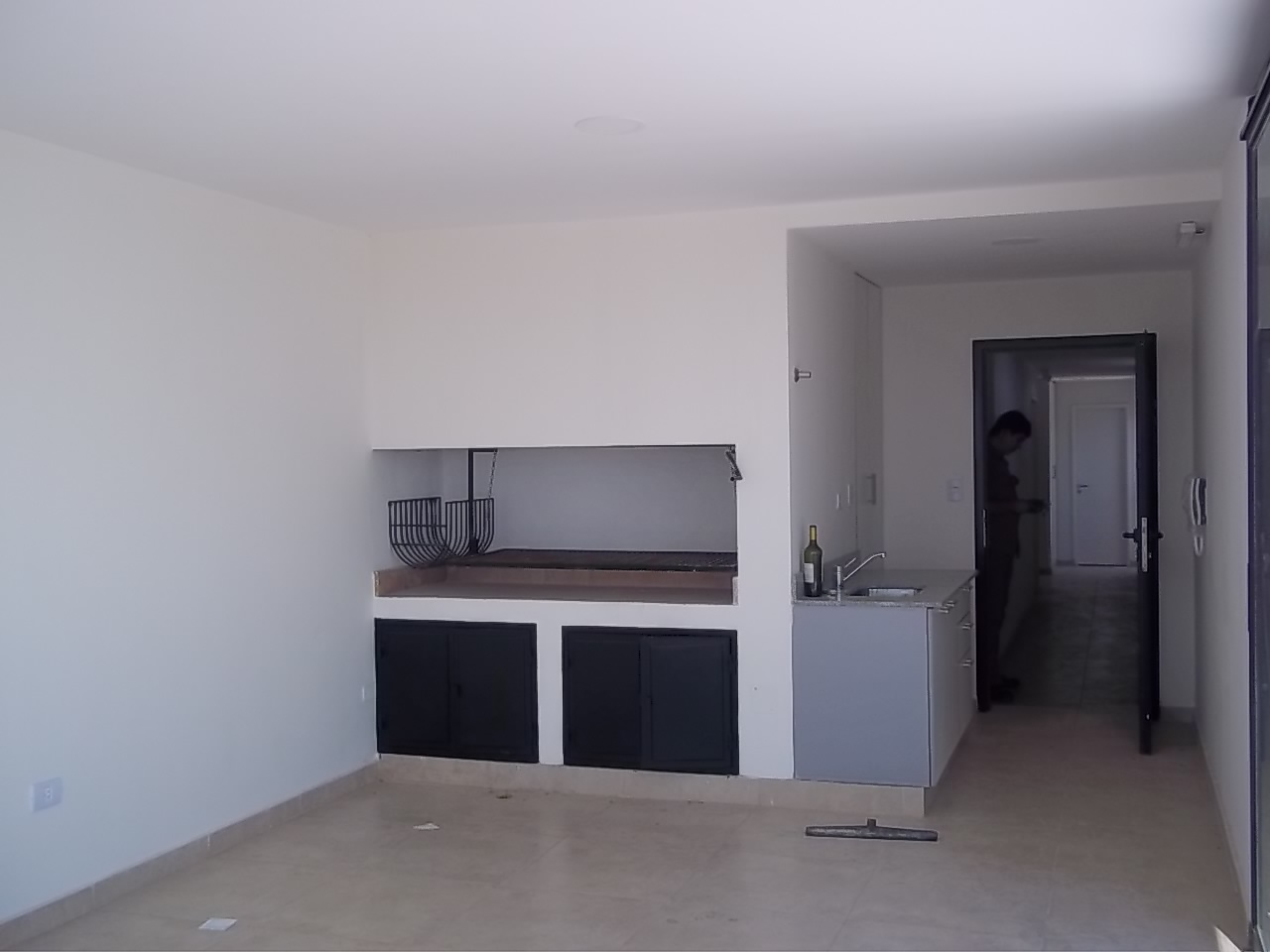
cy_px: 476
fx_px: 1321
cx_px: 635
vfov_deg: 39.7
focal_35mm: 36
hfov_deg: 51.4
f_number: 8
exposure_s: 1/100
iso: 80
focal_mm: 6.5
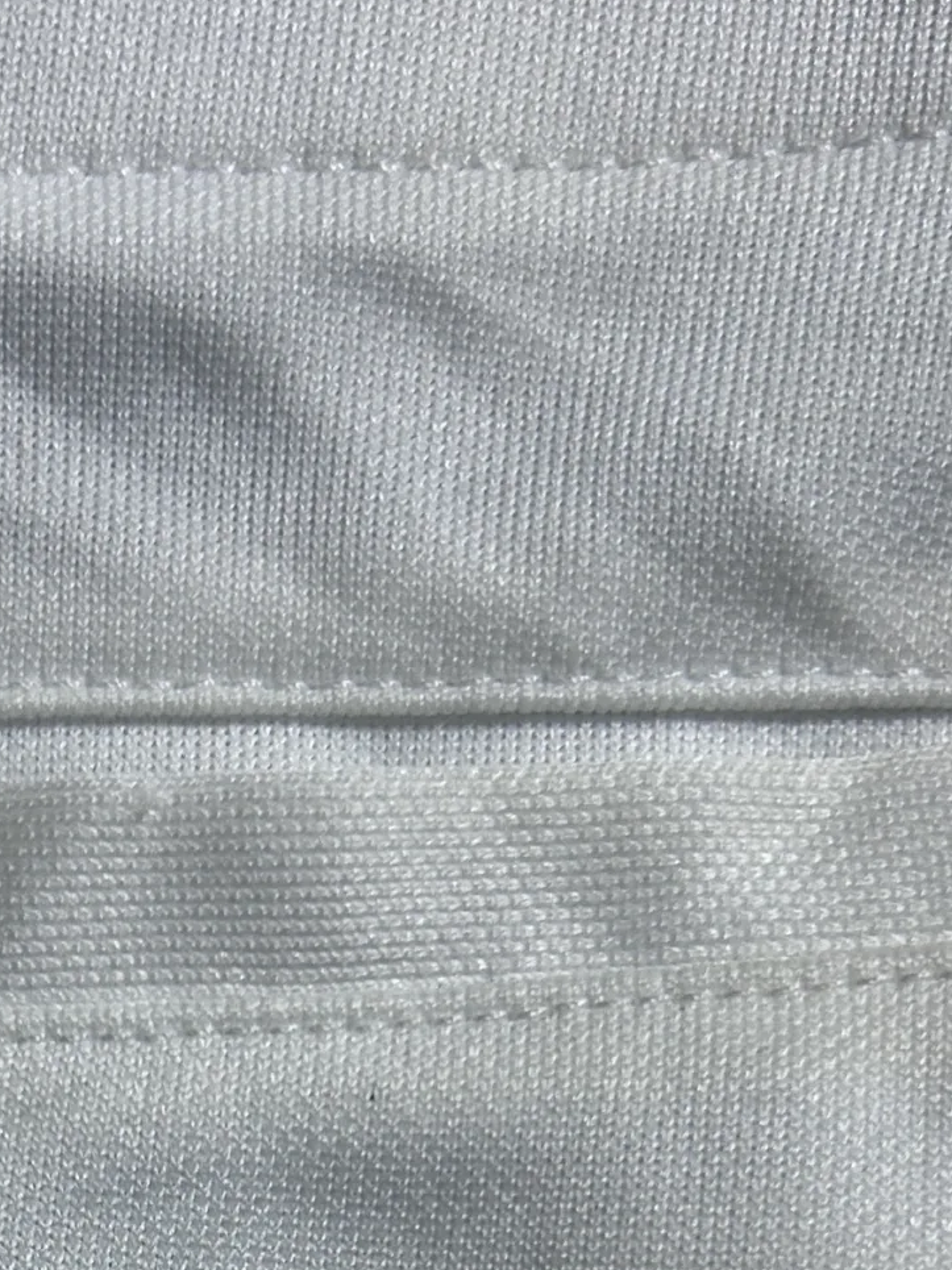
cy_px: 1478
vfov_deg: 25.6
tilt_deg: -57.8
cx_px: 178
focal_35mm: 69
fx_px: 2532
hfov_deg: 21.0
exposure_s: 1/100
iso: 125
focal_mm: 5.7
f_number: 1.5
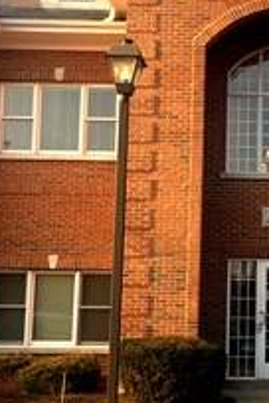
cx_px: 279
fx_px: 796
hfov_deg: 18.6
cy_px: 207
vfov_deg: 28.5
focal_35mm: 71
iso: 32
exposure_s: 1/482
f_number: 2.2
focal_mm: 4.15
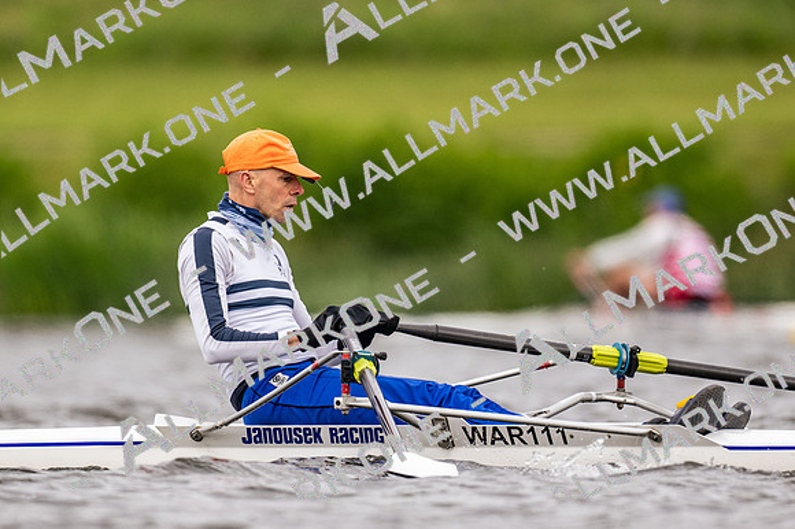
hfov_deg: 2.3
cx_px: 398
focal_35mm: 900
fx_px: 19863
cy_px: 264
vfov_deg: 1.5
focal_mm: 600
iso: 720
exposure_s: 1/2500
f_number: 4
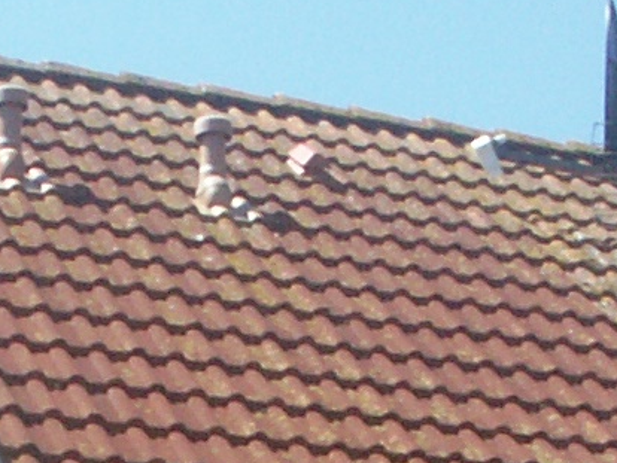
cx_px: 107
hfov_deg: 11.4
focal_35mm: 173
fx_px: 3085
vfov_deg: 8.2
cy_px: 908
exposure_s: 1/320
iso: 100
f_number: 7.1
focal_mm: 7.21
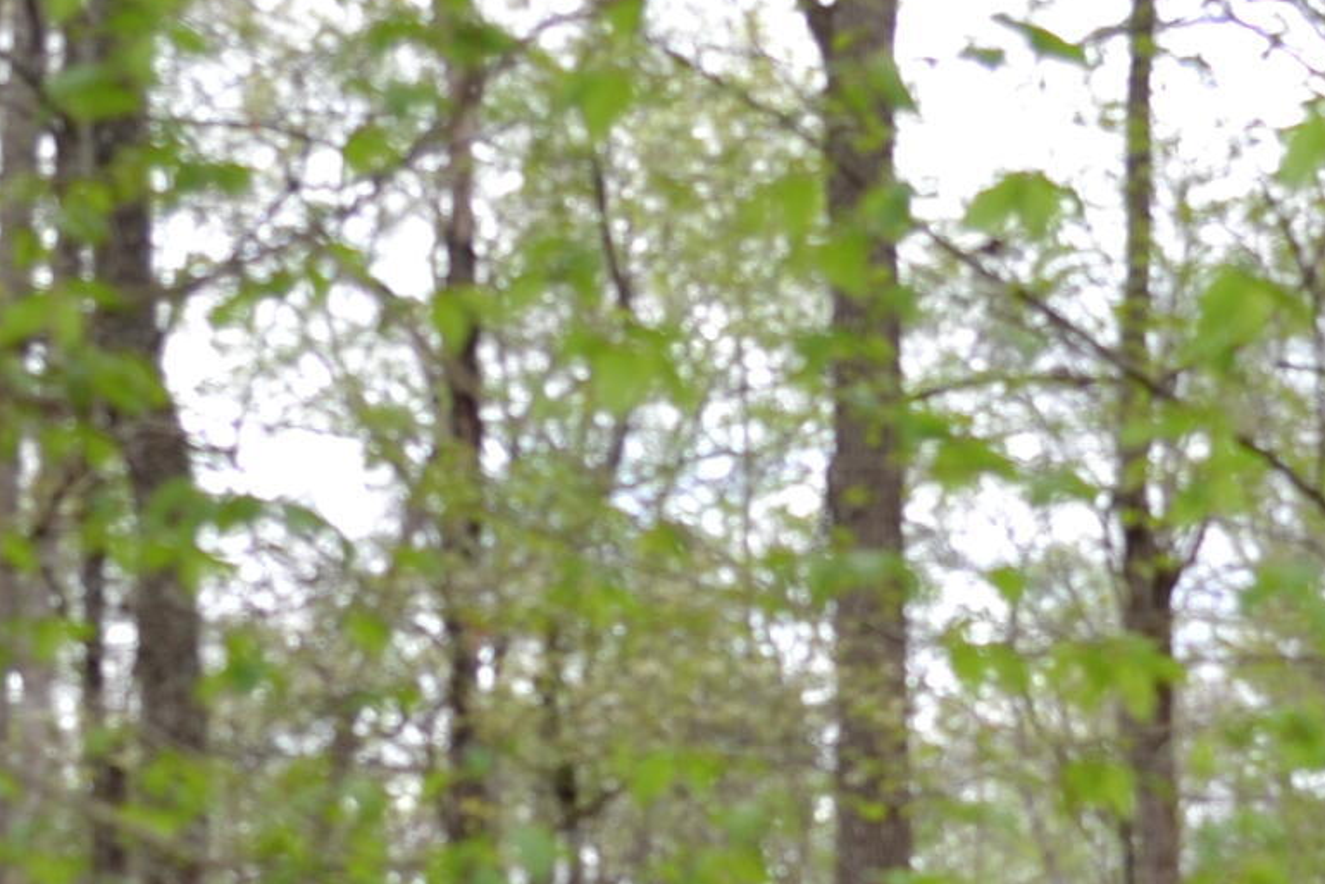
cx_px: 915
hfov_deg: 17.4
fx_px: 4307
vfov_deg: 11.4
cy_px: 1146
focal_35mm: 117
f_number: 3.8
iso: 100
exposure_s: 1/200
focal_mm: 20
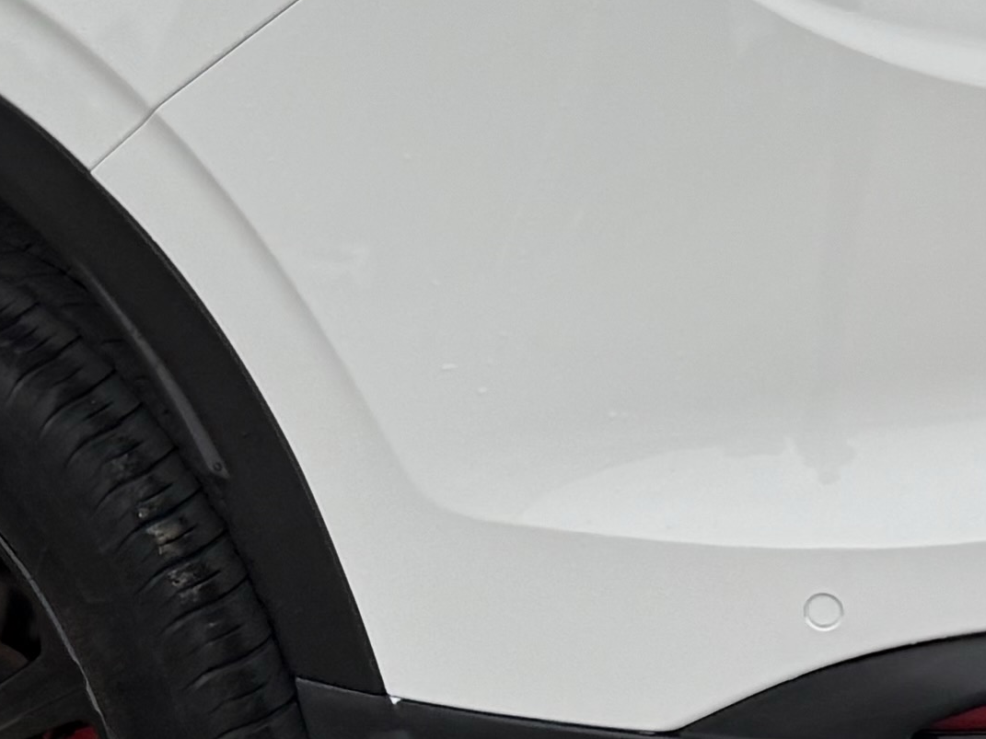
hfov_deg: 15.4
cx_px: 407
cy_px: -270
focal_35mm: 128
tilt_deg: -5.8
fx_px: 3646
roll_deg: +2.4
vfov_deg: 11.2
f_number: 1.78
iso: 100
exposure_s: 1/121
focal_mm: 6.76
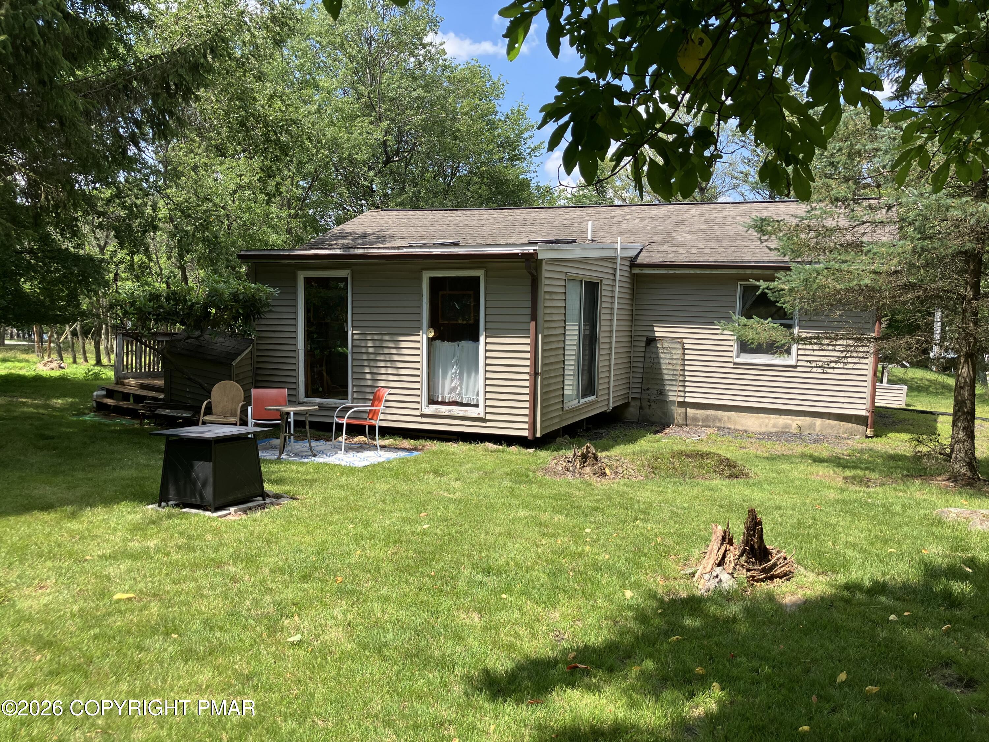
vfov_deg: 49.7
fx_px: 800
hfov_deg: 63.4
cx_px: 494
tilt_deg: -3.9
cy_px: 371
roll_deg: -1.2
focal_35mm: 28
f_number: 1.8
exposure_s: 1/852
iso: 32
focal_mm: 3.99
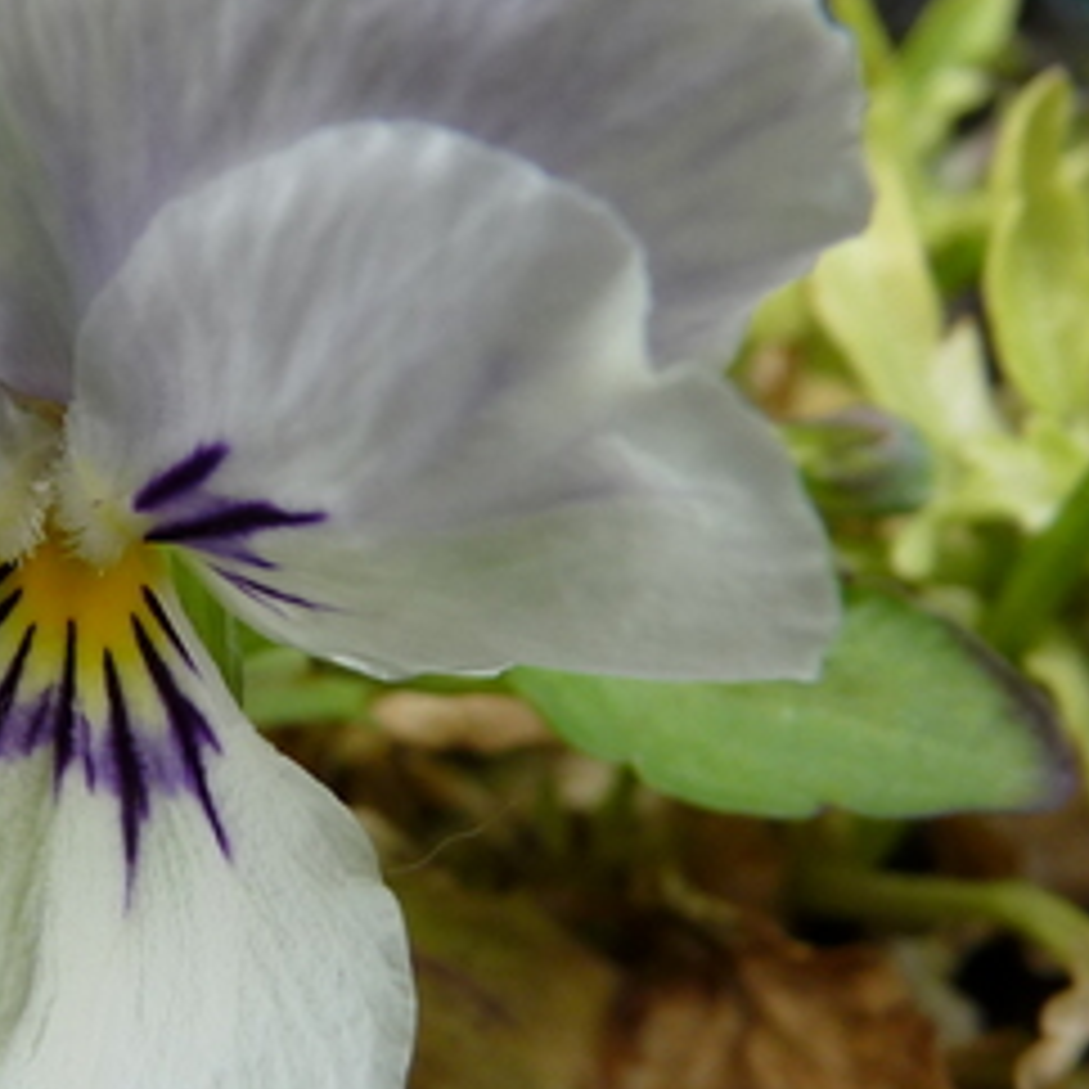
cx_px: 212
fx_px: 2741
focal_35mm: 77
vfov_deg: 22.5
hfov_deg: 22.2
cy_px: 500
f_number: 4
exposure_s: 1/160
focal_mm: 4.8
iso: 100
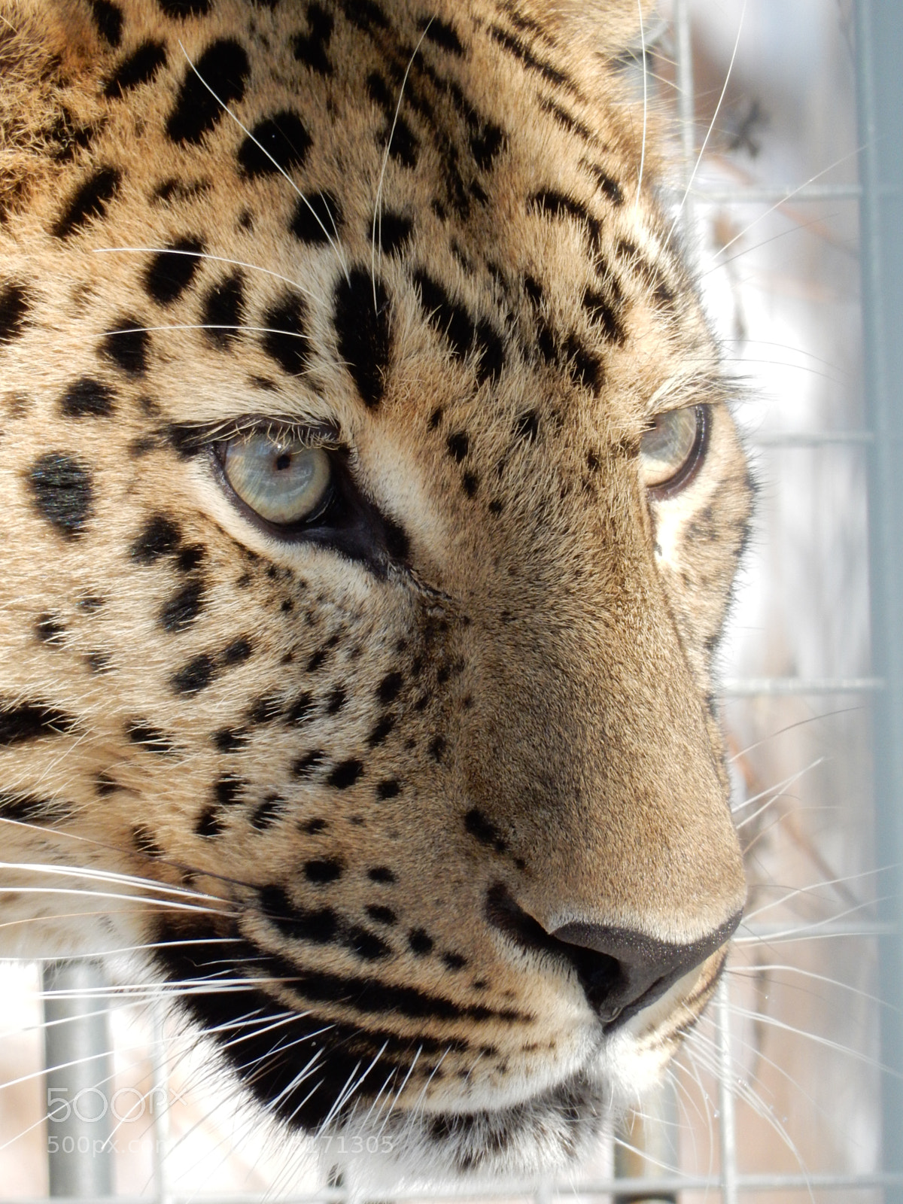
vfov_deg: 2.6
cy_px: 602
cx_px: 452
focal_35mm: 750
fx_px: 26086
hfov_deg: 2.0
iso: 280
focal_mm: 135
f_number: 6.4
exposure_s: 1/250
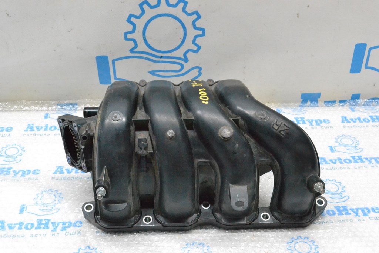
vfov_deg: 28.1
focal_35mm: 48
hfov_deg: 41.1
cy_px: 126
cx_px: 190
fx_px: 505
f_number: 11
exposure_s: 1/100
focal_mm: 32
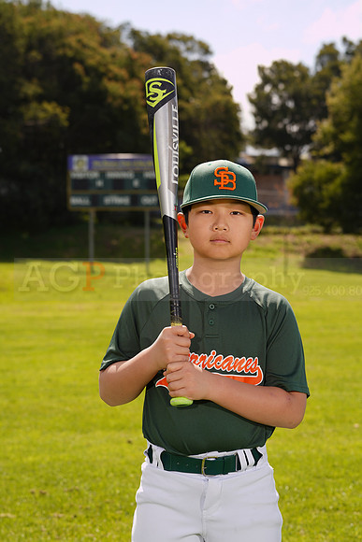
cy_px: 271
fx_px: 1507
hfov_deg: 13.7
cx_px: 181
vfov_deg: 20.4
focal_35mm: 100
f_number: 9
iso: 80
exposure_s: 1/160
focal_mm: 100
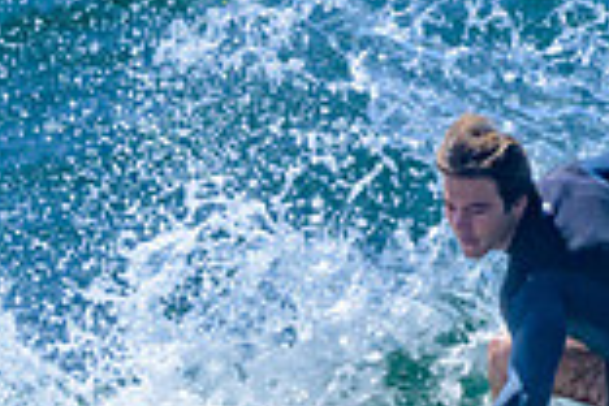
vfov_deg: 0.3
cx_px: 129
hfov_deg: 0.5
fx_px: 70588
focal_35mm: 4173
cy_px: 662
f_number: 9
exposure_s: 1/2000
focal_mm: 1120
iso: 500
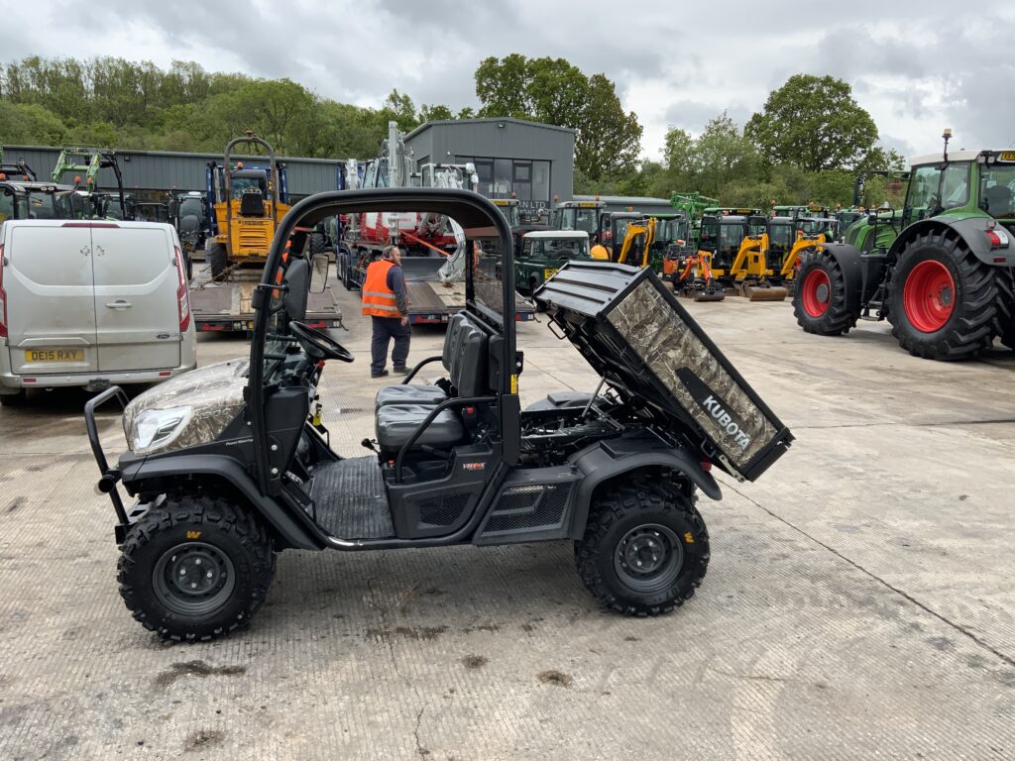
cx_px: 508
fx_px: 850
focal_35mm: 29
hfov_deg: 61.7
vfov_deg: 48.2
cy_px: 380
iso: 16
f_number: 1.8
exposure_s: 1/635
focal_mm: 3
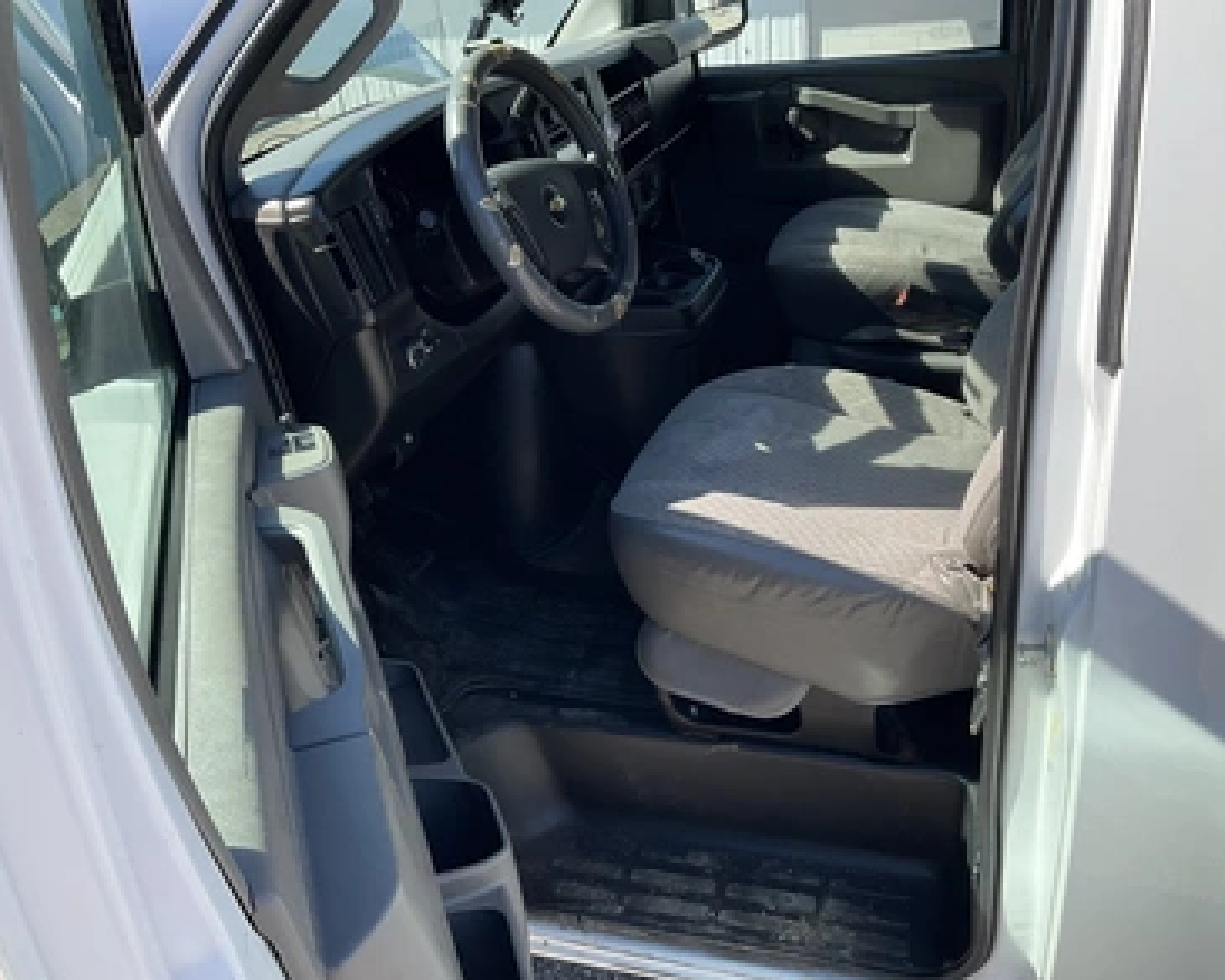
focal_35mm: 31
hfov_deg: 57.1
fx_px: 1124
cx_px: 658
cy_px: 500
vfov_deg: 47.1
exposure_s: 1/529
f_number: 1.8
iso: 25
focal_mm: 3
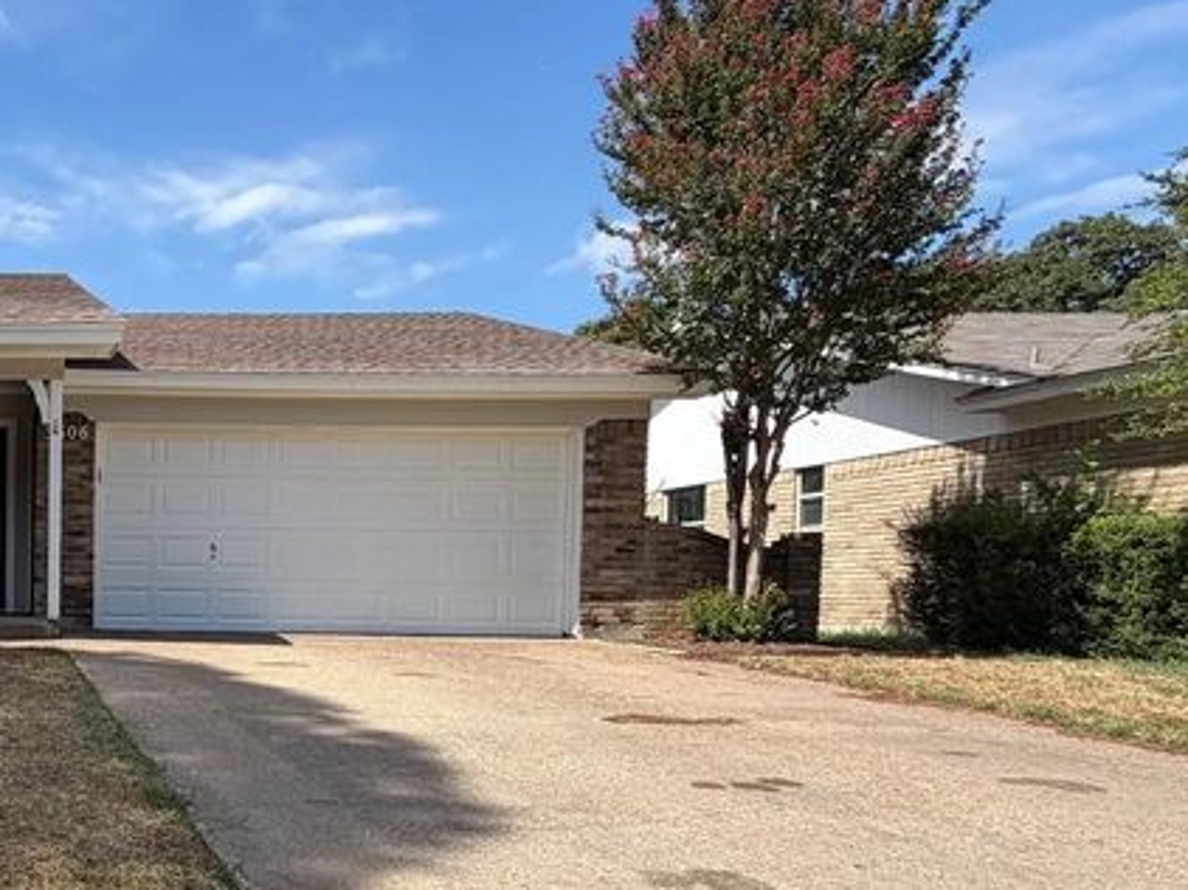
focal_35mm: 34
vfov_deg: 41.0
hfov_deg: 43.8
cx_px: -68
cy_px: 620
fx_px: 1166
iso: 25
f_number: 2.2
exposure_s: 1/770
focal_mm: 2.22
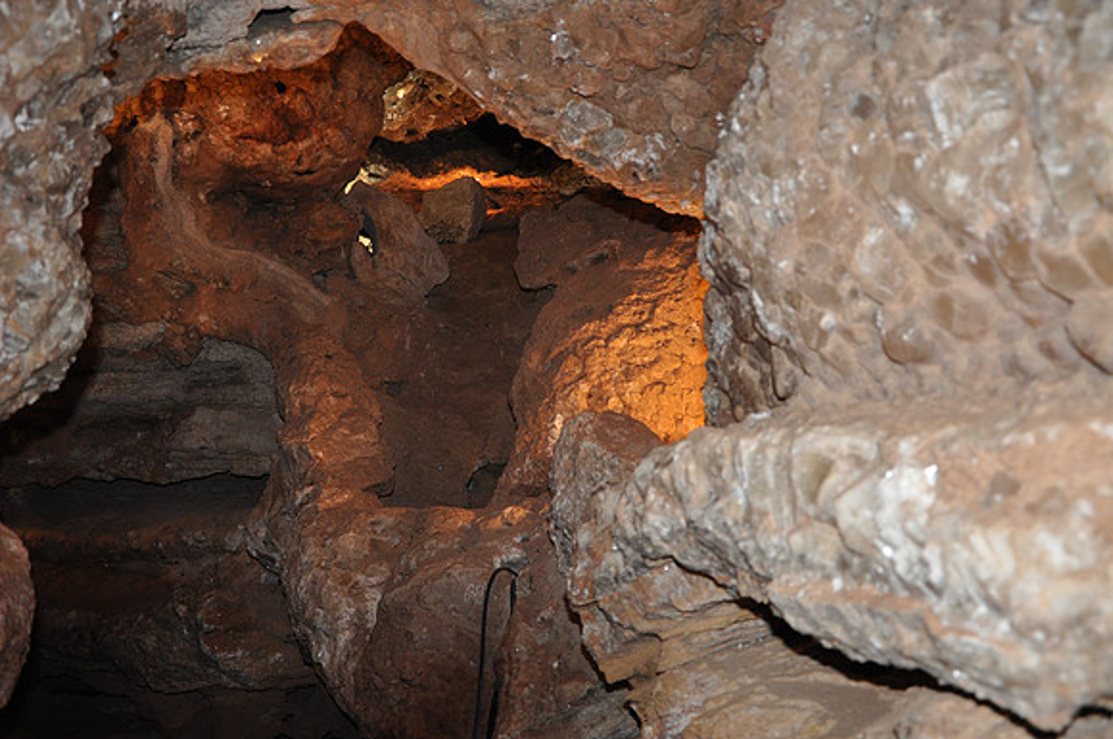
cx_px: 556
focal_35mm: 39
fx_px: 1204
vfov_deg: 34.1
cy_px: 370
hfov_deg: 49.6
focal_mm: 26
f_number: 4
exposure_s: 1/60
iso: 800
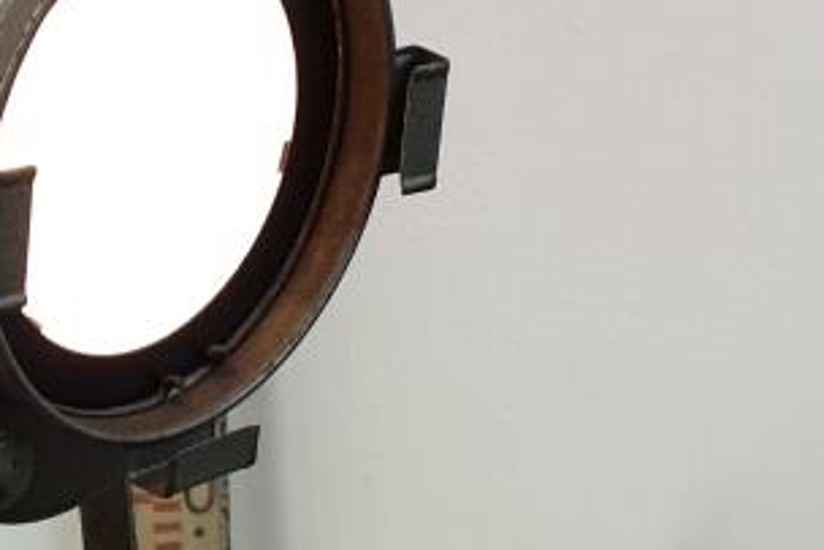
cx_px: -5
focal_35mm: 91
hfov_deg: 21.6
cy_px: 816
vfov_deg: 14.1
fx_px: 2084
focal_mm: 4.3
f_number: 1.5
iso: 250
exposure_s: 1/50
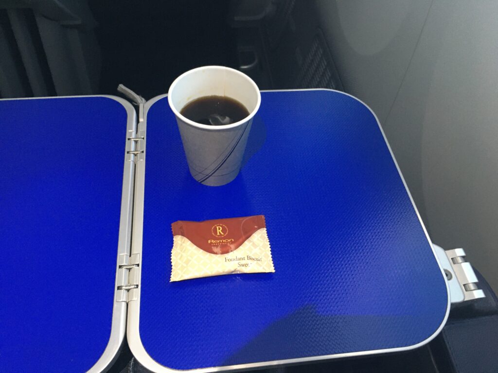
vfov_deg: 48.2
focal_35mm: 29
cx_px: 249
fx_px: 417
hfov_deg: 61.7
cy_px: 186
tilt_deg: -52.0
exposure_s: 1/30
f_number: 2.2
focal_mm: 4.15
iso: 125
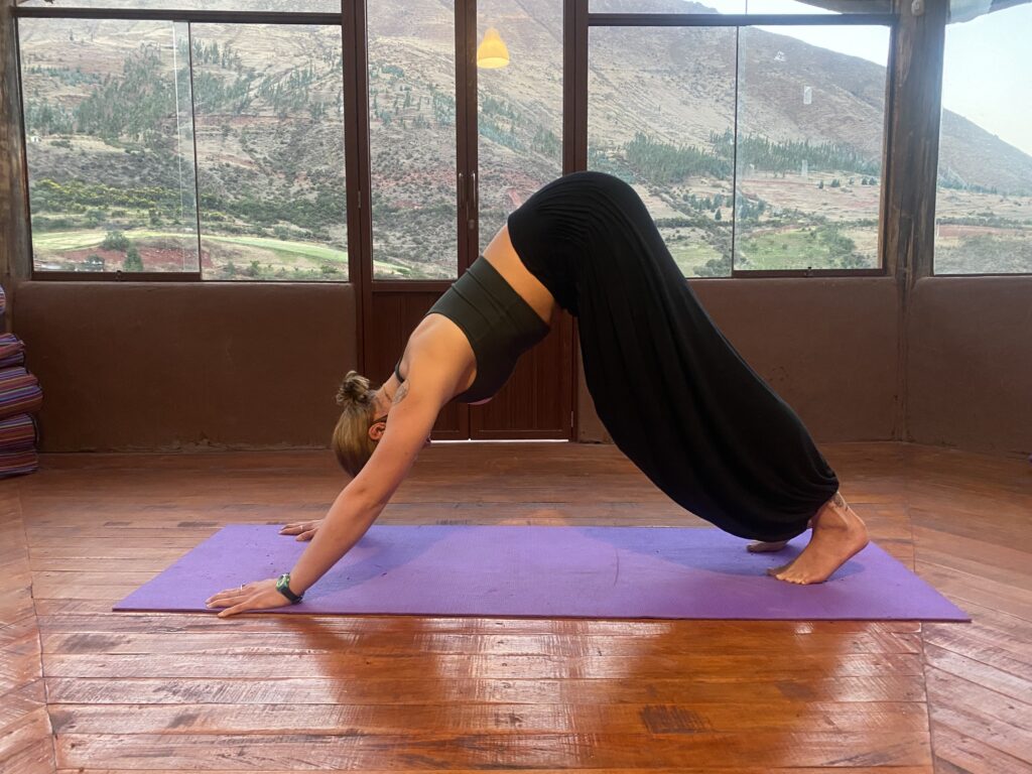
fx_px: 775
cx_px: 516
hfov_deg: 67.3
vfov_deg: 53.1
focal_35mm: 26
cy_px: 387
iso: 500
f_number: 1.8
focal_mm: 4.25
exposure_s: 1/40
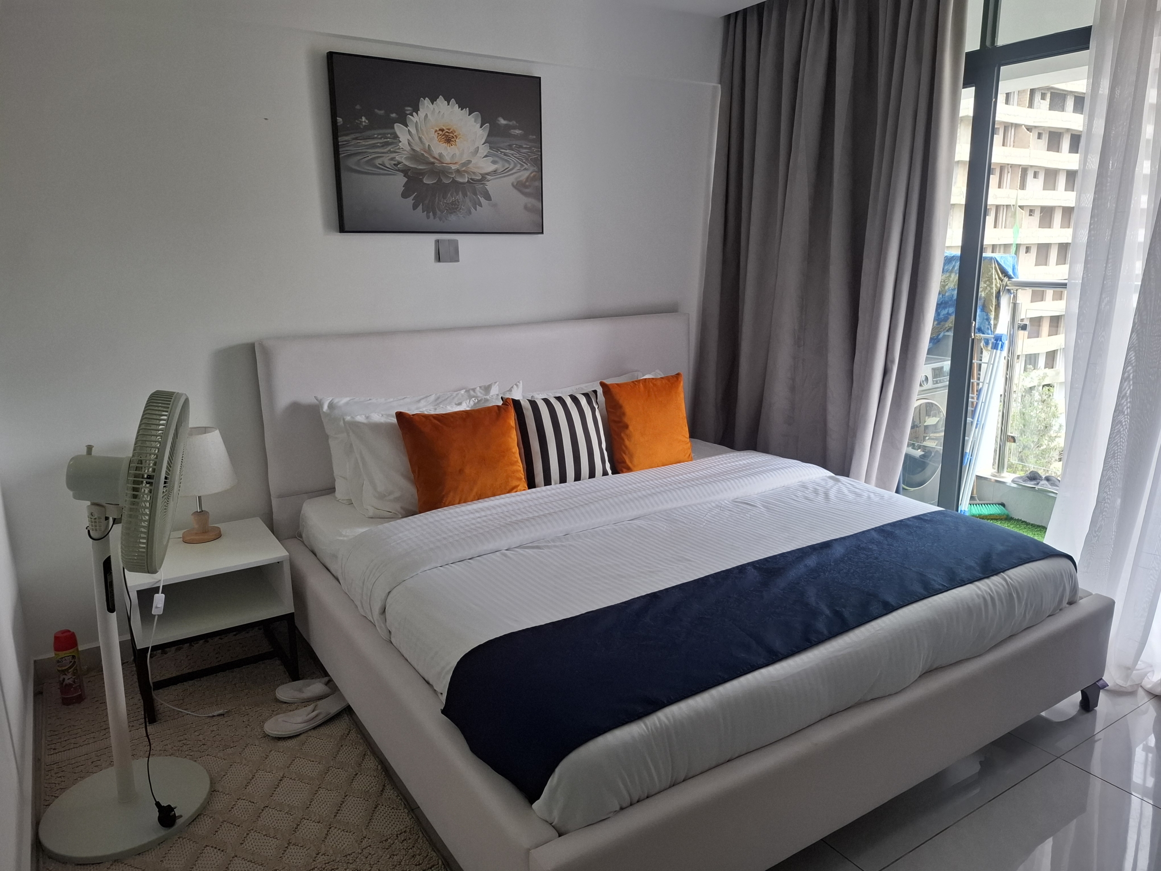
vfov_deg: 58.9
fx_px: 771
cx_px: 580
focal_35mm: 23
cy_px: 436
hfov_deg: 73.9
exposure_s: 1/100
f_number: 1.8
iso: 64
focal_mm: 5.54
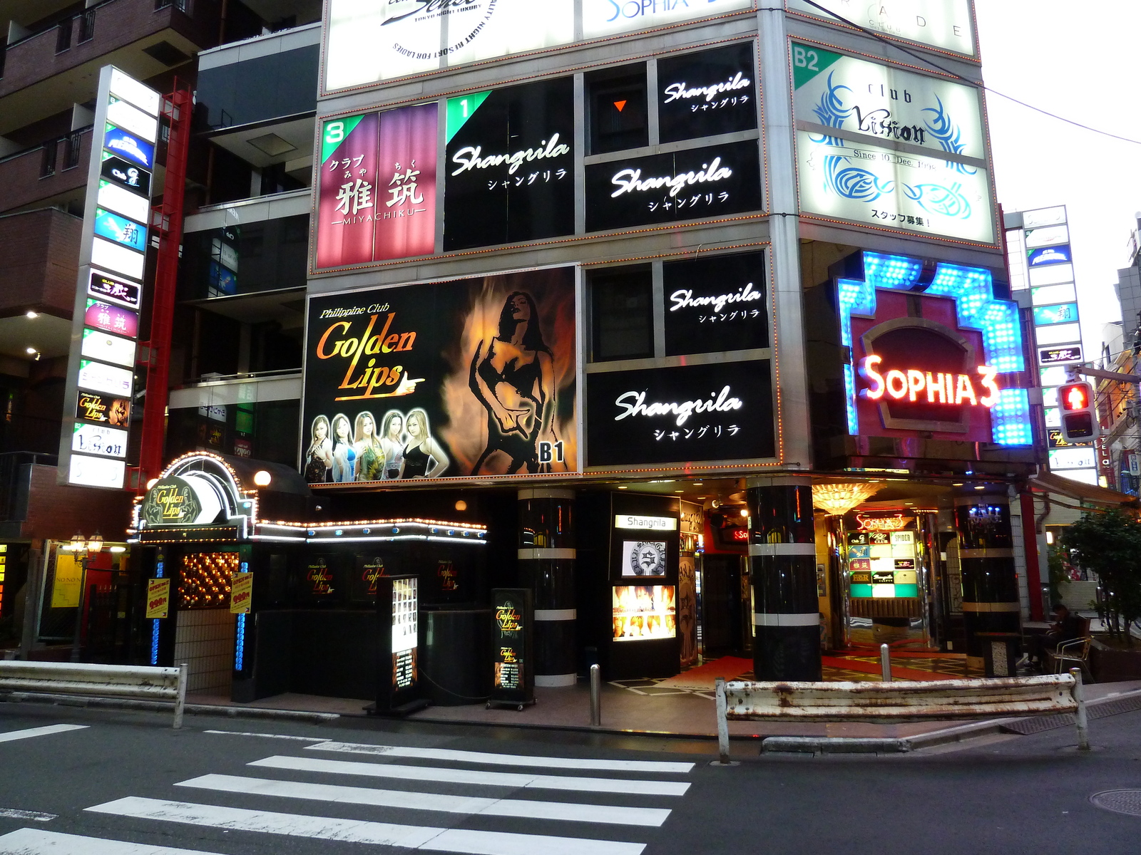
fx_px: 824
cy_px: 428
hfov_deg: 69.4
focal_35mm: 25
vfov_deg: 54.9
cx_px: 570
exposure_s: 1/30
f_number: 3.3
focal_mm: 4.1
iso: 320
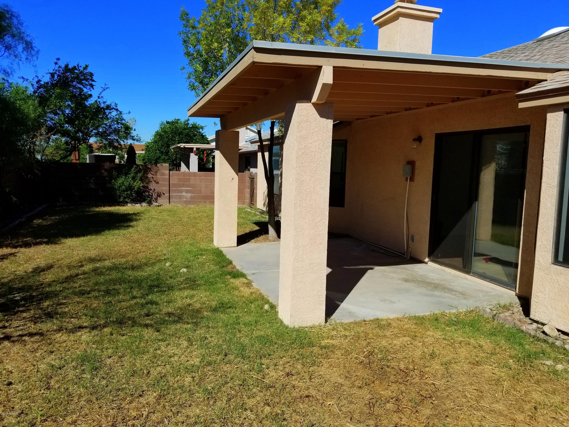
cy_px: 214
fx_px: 427
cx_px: 284
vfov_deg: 53.1
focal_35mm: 26
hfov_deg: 67.3
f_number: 1.7
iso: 50
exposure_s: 1/4640
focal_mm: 4.3
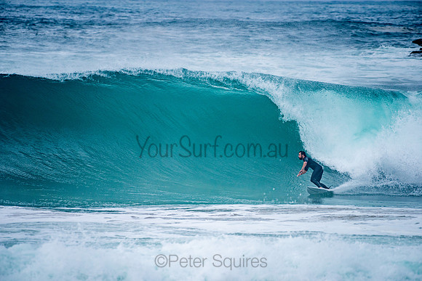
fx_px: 6241
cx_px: 211
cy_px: 140
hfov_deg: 3.9
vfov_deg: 2.6
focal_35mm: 532
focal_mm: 500
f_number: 5.6
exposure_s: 1/1000
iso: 280
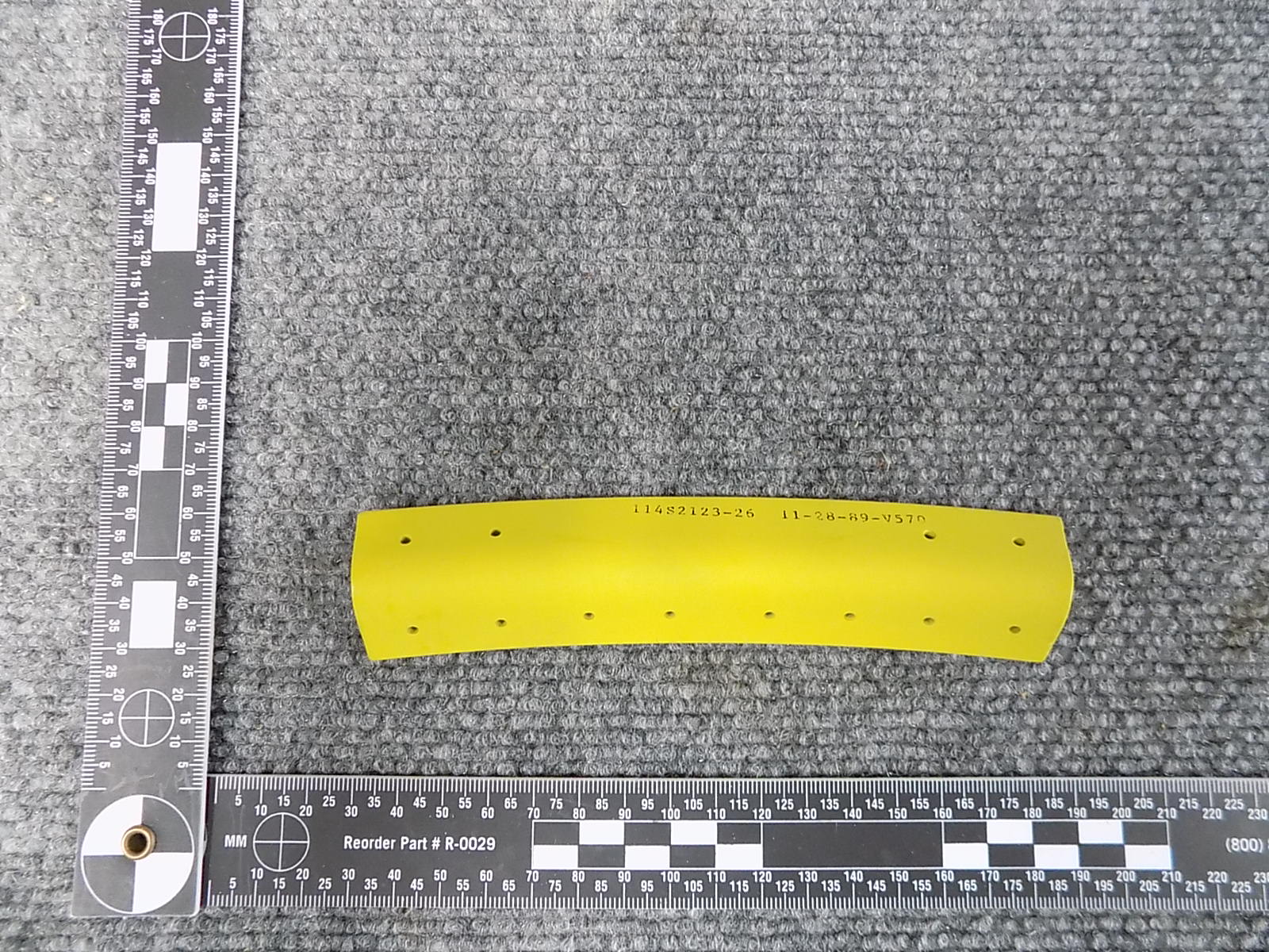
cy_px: 476
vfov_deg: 58.9
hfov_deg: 73.9
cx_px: 634
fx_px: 843
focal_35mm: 23
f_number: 3.1
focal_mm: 4
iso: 400
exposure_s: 1/25
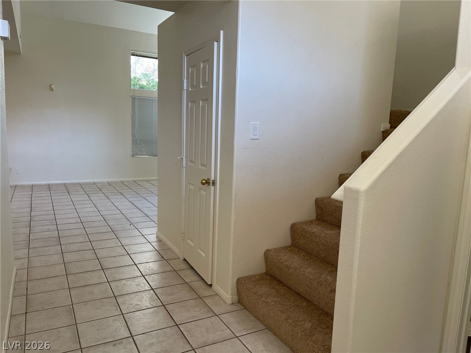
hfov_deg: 67.3
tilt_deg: -8.6
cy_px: 176
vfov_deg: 53.1
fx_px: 354
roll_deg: -2.1
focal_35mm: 26
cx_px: 236
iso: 100
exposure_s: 1/120
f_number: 1.6
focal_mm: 5.1
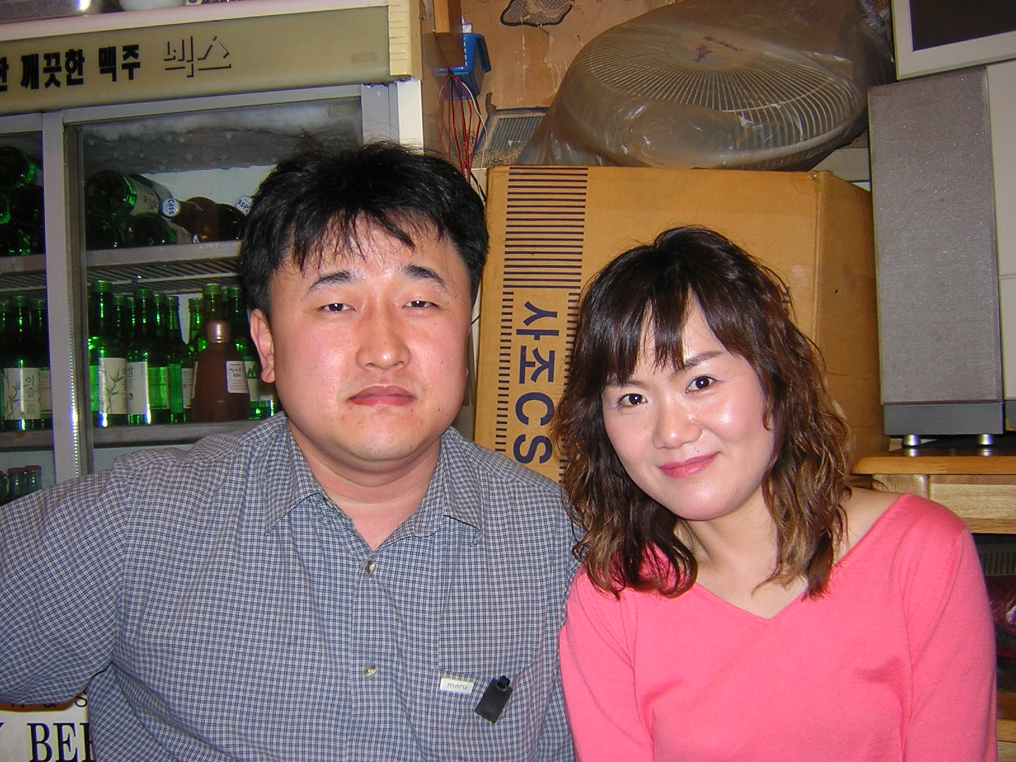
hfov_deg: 51.4
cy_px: 381
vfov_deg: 39.7
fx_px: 1057
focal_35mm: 36
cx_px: 508
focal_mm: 4.7
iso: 100
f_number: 2.6
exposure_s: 1/60.1
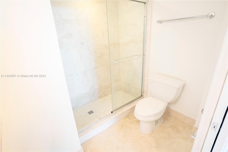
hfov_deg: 90.0
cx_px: 114
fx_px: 114
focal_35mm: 18
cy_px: 76
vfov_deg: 67.4
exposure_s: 1/13
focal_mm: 18
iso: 500
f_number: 6.3
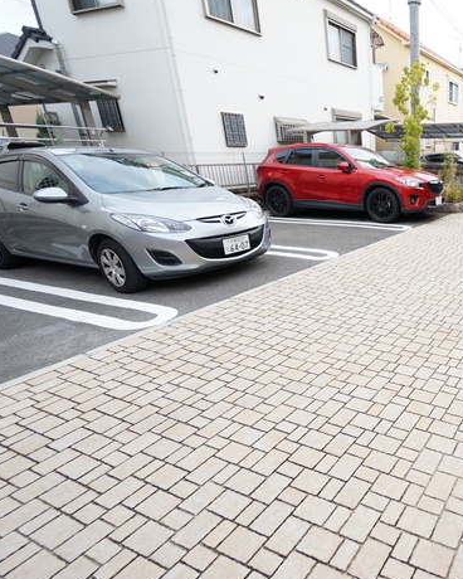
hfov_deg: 52.2
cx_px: 448
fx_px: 377
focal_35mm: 22
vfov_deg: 75.0
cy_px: 293
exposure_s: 1/80
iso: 100
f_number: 5
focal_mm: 10
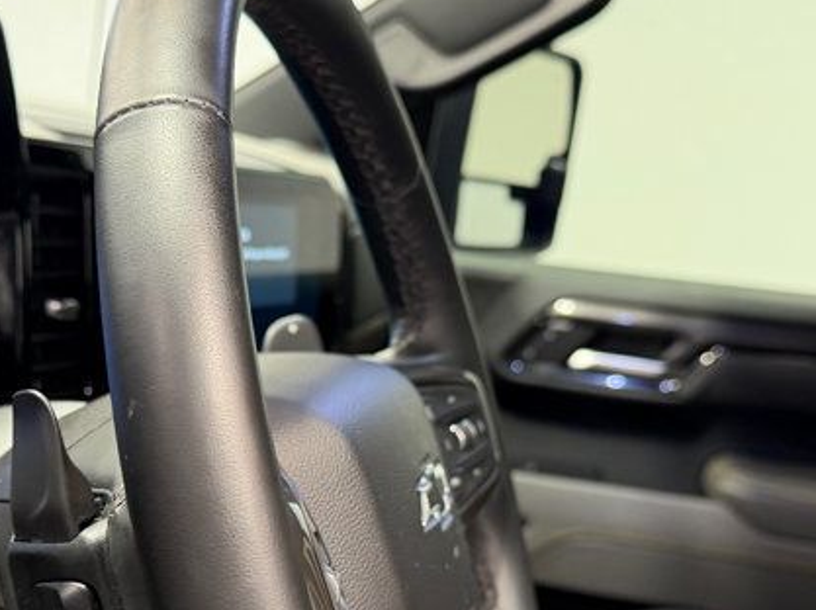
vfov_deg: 24.3
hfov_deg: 32.6
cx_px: 299
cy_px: 501
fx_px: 1390
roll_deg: -8.3
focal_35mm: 59
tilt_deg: -13.1
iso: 200
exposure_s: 1/60
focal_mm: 6.76
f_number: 1.78
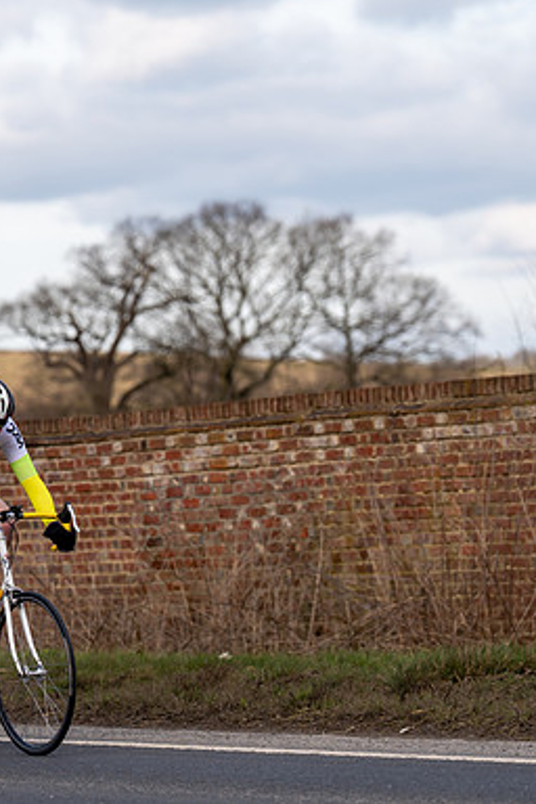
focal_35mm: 201
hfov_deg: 6.8
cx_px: -6
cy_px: 401
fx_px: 4489
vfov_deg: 10.2
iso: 100
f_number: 3.5
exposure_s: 1/800
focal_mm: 133
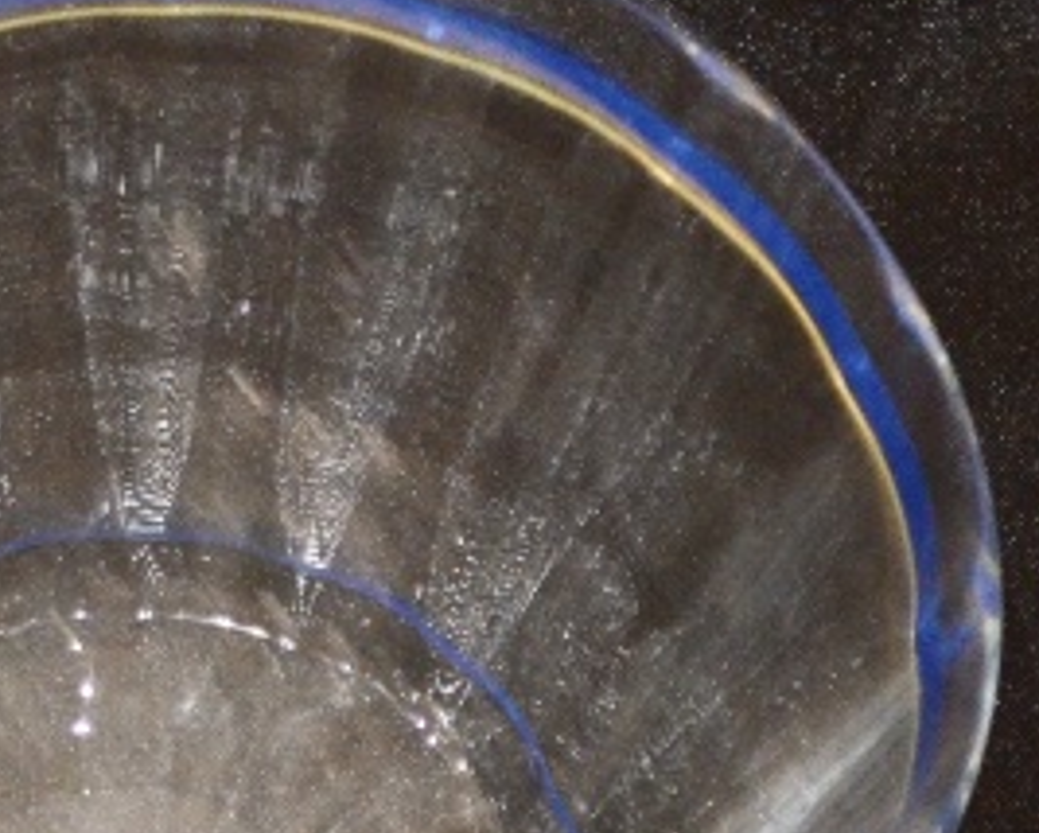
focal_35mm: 347
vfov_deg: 4.4
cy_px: -255
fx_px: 10681
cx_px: -732
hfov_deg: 5.5
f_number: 5.6
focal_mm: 55
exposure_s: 1/30
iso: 1400
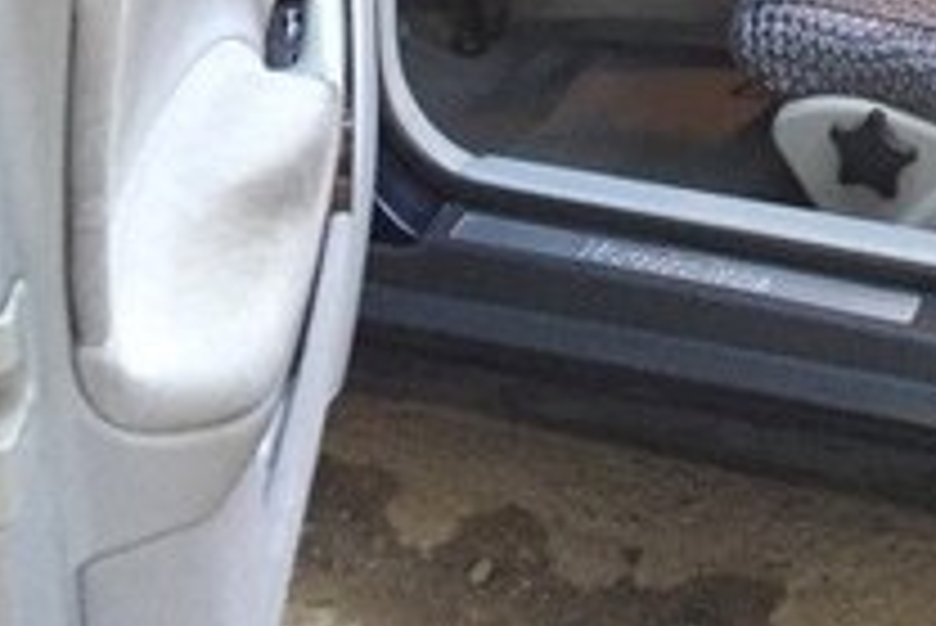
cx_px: 796
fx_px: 1873
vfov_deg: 16.6
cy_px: -410
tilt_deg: -8.3
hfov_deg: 27.3
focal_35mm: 72
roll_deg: -1.2
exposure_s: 1/17
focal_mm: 4.15
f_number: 2.2
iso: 500
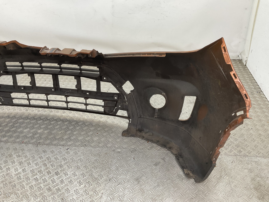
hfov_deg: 61.7
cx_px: 134
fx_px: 225
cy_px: 101
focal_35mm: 29
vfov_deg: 48.2
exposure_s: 1/100
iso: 25
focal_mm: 3
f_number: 1.8
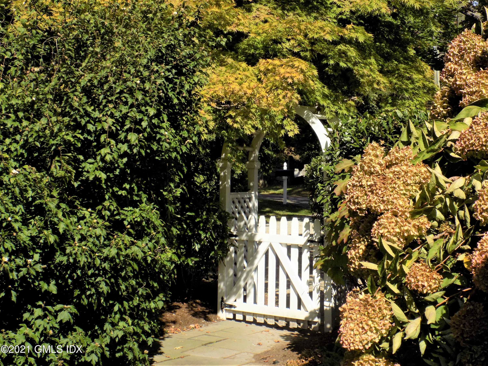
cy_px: 183
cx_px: 244
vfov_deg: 24.8
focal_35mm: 59
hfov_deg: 32.7
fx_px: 832
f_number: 4
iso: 80
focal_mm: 10.5
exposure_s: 1/640
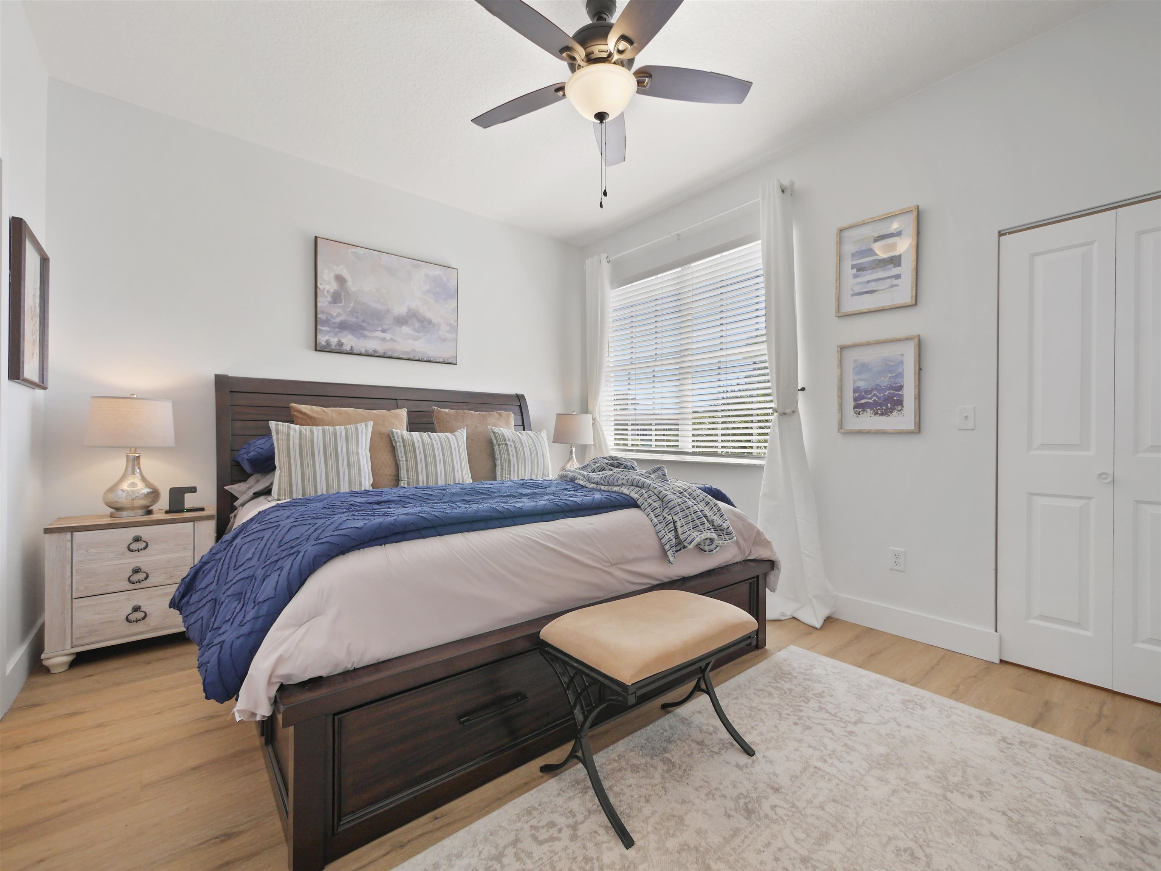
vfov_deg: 85.7
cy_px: 436
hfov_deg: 102.1
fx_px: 470
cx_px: 580
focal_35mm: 14
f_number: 4
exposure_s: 1/50
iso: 400
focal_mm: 7
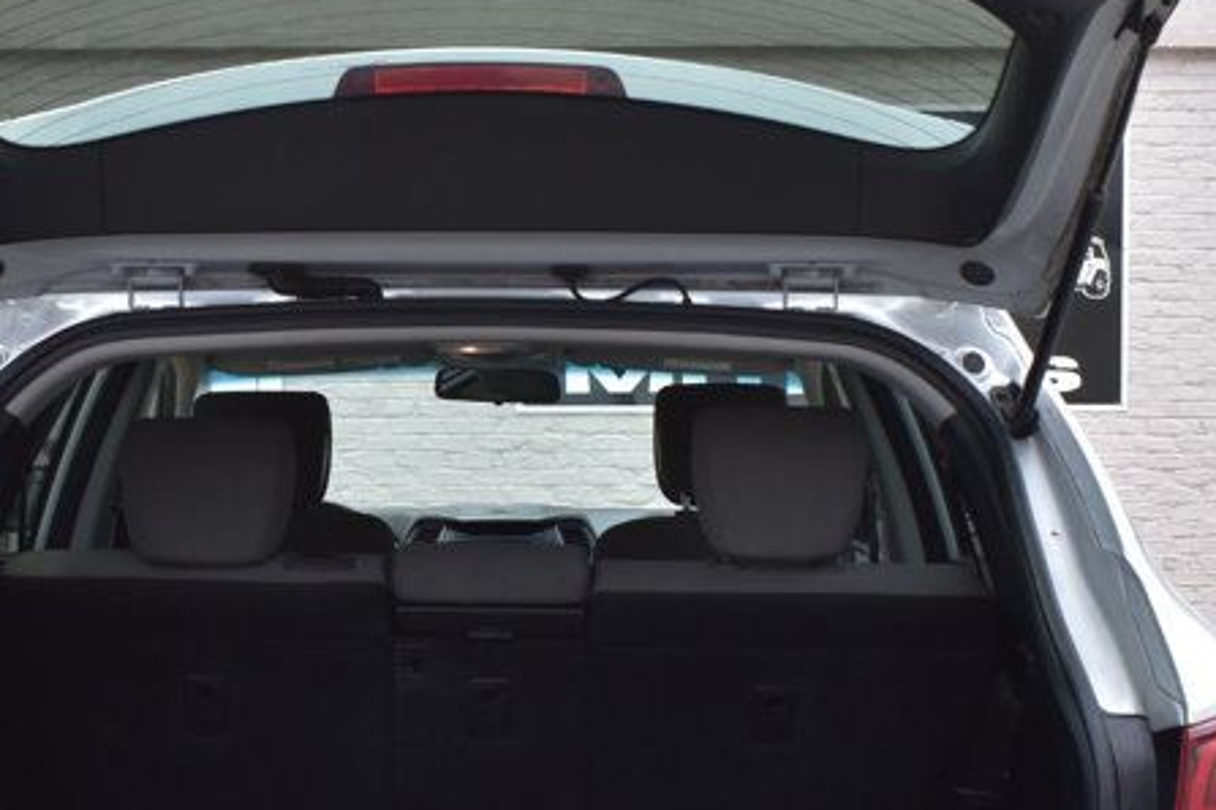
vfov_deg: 18.8
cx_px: 479
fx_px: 2437
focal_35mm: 72
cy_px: 587
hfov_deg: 27.9
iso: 400
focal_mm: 21
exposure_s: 1/200
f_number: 10
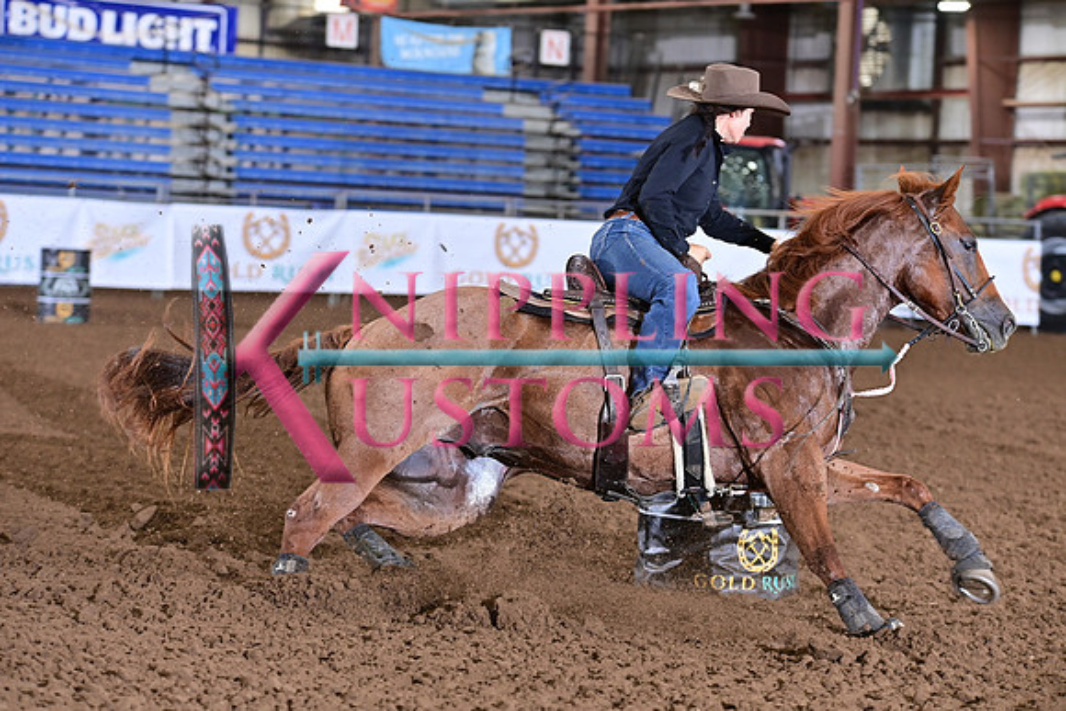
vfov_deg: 11.2
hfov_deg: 16.8
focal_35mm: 122
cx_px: 533
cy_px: 356
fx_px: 3613
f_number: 4
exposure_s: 1/250
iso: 2000
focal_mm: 122
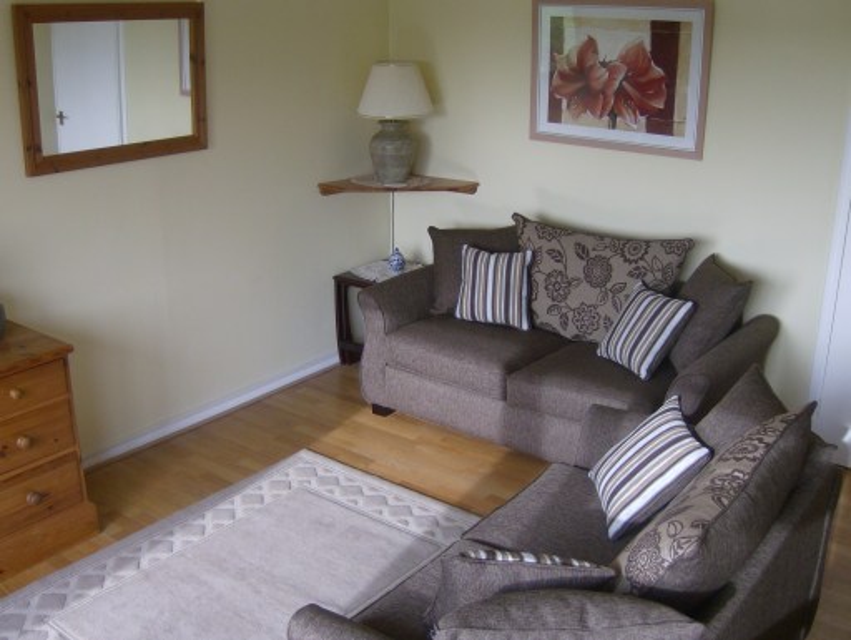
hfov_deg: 51.3
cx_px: 426
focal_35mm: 36
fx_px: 886
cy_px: 320
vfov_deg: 39.7
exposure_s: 1/135
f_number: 2.8
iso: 100
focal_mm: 6
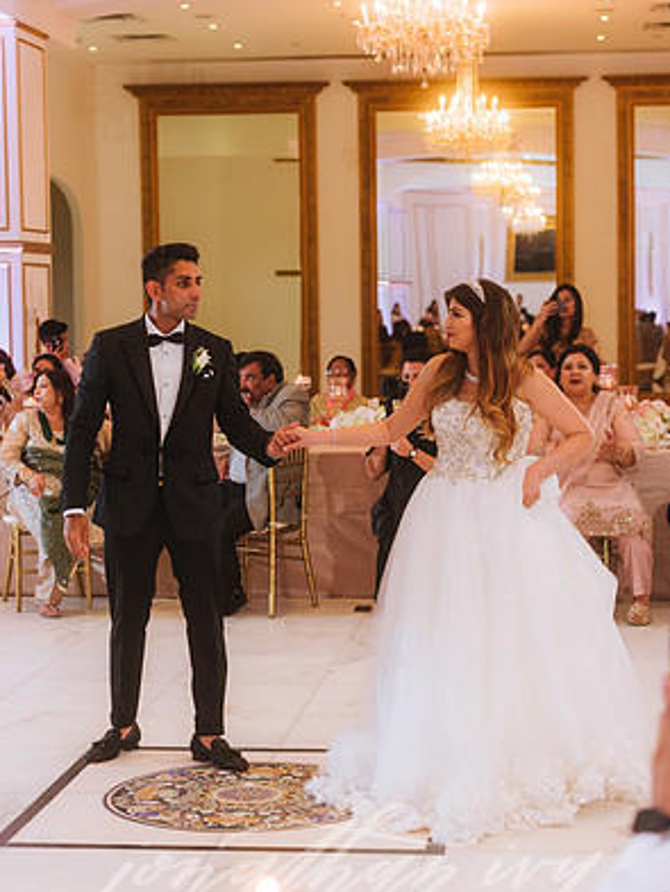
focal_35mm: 77
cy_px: 452
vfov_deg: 25.3
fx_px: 1986
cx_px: 336
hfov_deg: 19.1
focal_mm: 70
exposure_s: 1/160
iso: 1000
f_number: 2.8
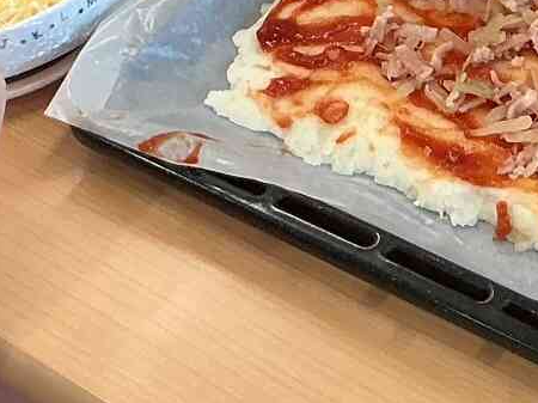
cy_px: -401
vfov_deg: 10.5
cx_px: 693
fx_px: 2004
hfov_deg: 14.7
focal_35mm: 129
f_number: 1.8
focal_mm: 3
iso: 50
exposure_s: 1/120
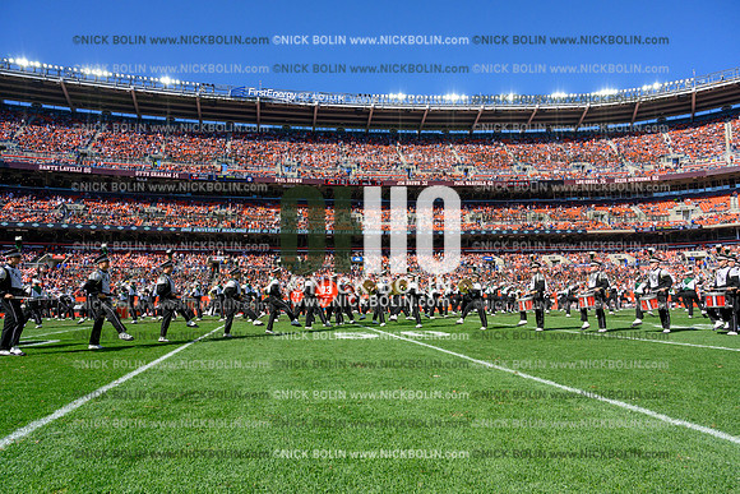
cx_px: 370
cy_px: 247
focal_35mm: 24
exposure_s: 1/3200
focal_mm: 24
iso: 1000
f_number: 8
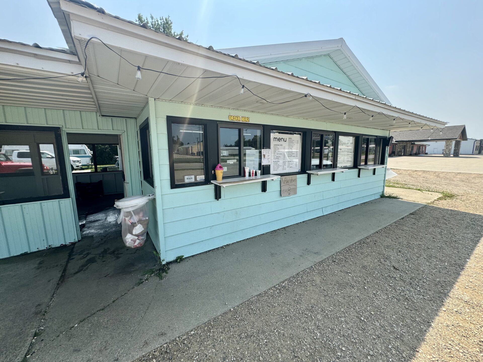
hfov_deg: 102.1
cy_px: 181
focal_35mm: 14
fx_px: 195
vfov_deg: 85.7
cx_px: 242
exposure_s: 1/956
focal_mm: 2.22
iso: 40
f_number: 2.2
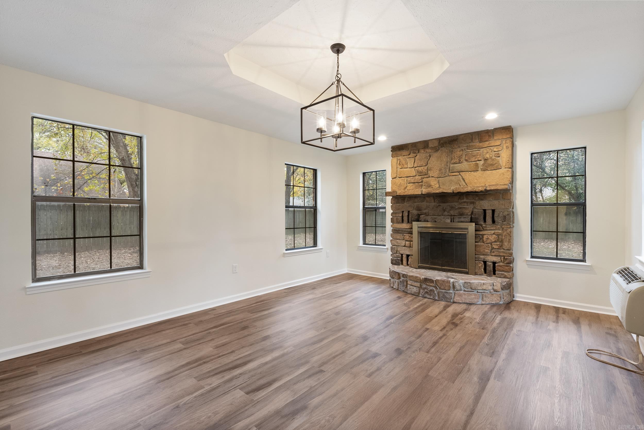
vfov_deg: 73.8
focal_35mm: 16
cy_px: 215
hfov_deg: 96.7
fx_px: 286
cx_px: 322
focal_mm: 16
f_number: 9
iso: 640
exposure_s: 1/3
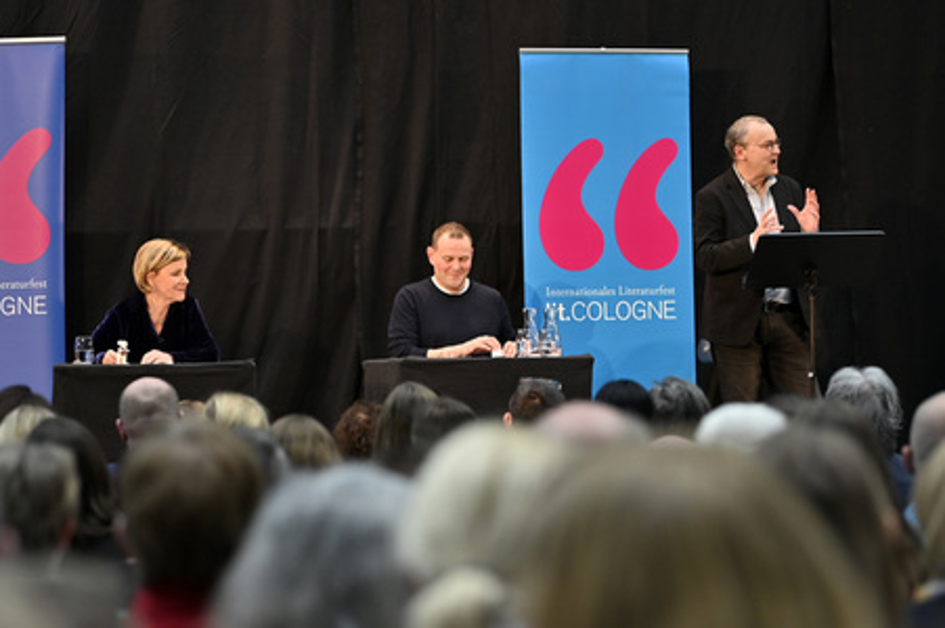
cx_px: 472
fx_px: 2492
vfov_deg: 14.4
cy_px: 314
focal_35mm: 95
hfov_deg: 21.5
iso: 800
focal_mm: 95
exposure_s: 1/400
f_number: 2.8
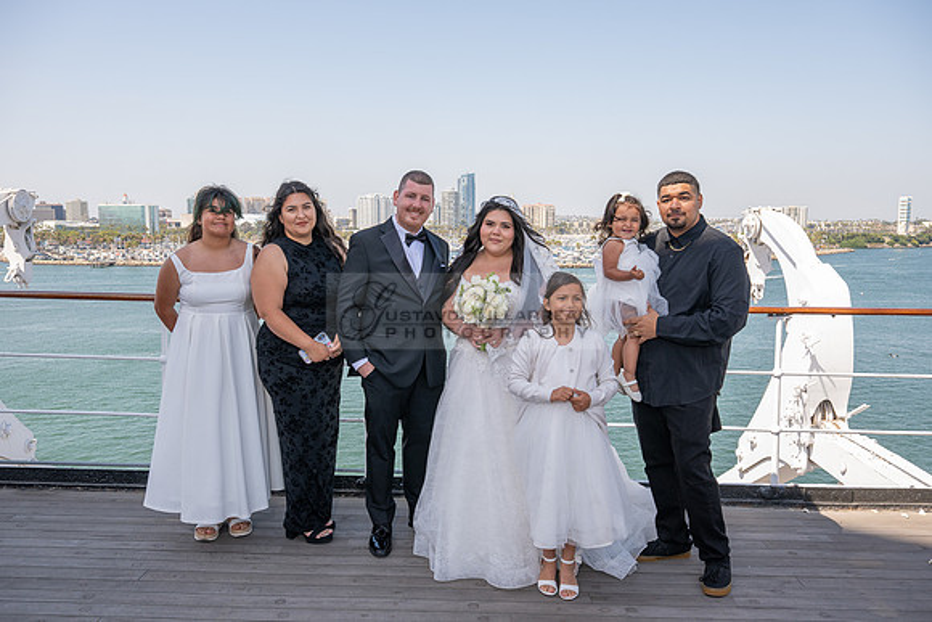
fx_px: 764
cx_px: 466
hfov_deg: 62.8
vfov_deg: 44.3
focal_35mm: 30
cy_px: 311
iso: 200
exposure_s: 1/200
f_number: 8
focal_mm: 29.5
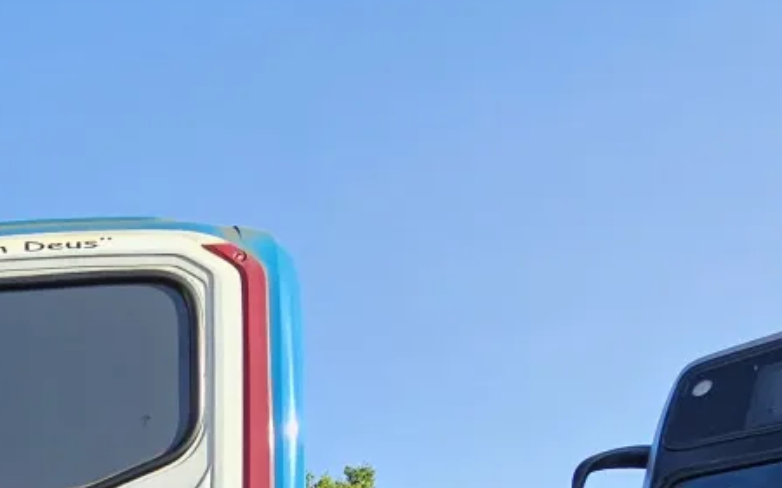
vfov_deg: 19.6
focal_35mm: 49
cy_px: 879
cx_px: -235
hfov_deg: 31.6
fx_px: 1044
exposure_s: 1/666
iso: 50
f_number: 2.2
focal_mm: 2.2
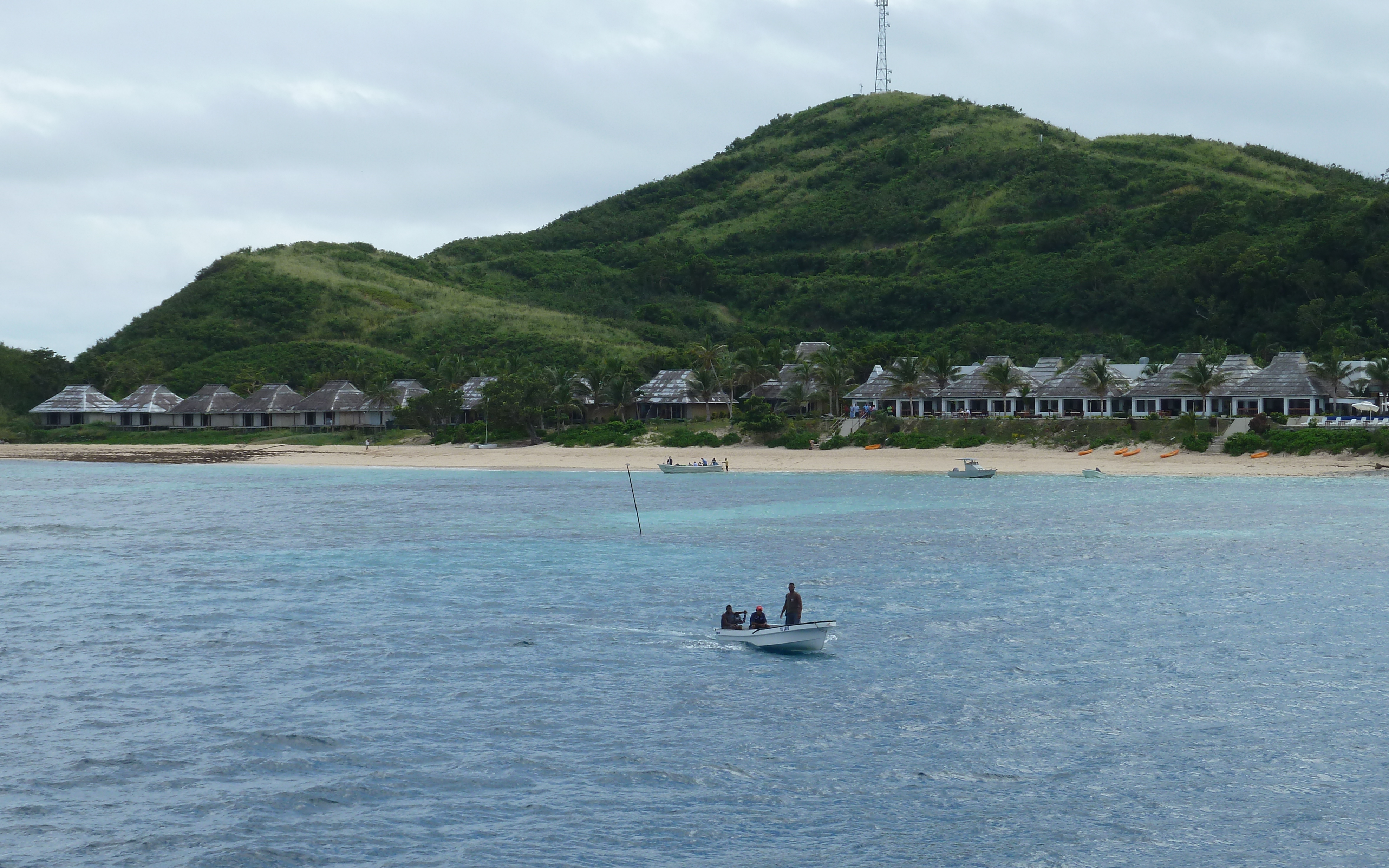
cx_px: 697
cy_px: 406
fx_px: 3369
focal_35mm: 89
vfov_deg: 14.7
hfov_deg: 23.3
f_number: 5
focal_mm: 13.7
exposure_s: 1/400
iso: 80
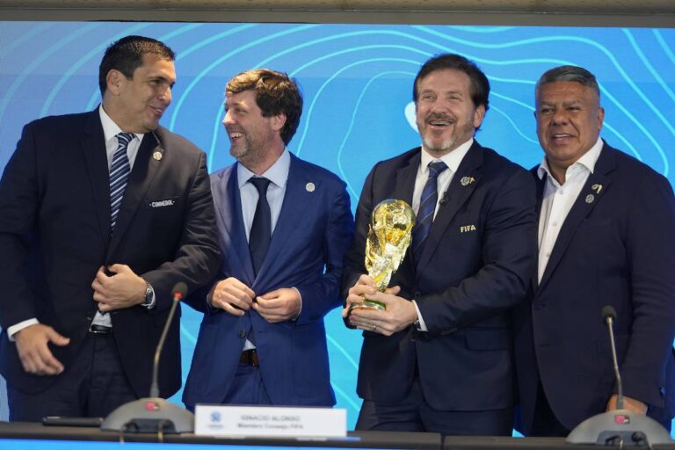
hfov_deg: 21.7
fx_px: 1762
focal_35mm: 94
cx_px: 338
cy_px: 225
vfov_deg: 14.6
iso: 1000
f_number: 2.8
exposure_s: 1/100
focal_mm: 94
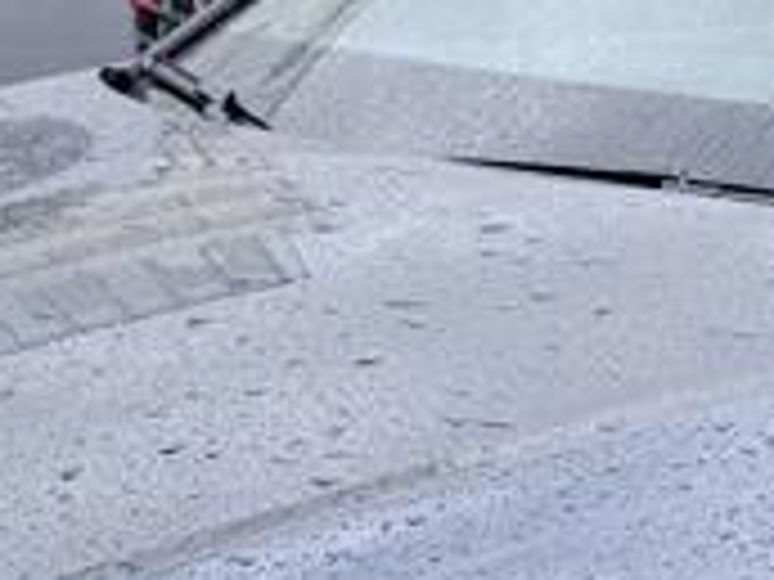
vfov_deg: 9.7
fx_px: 3332
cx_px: 914
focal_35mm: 149
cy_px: 782
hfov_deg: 12.9
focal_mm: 4.69
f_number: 1.8
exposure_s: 1/354
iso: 32
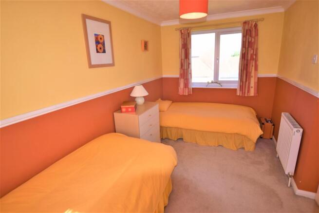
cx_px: 160
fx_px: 133
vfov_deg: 77.4
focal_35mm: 15
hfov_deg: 100.4
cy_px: 106
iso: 160
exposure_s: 1/200
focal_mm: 10
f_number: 3.5
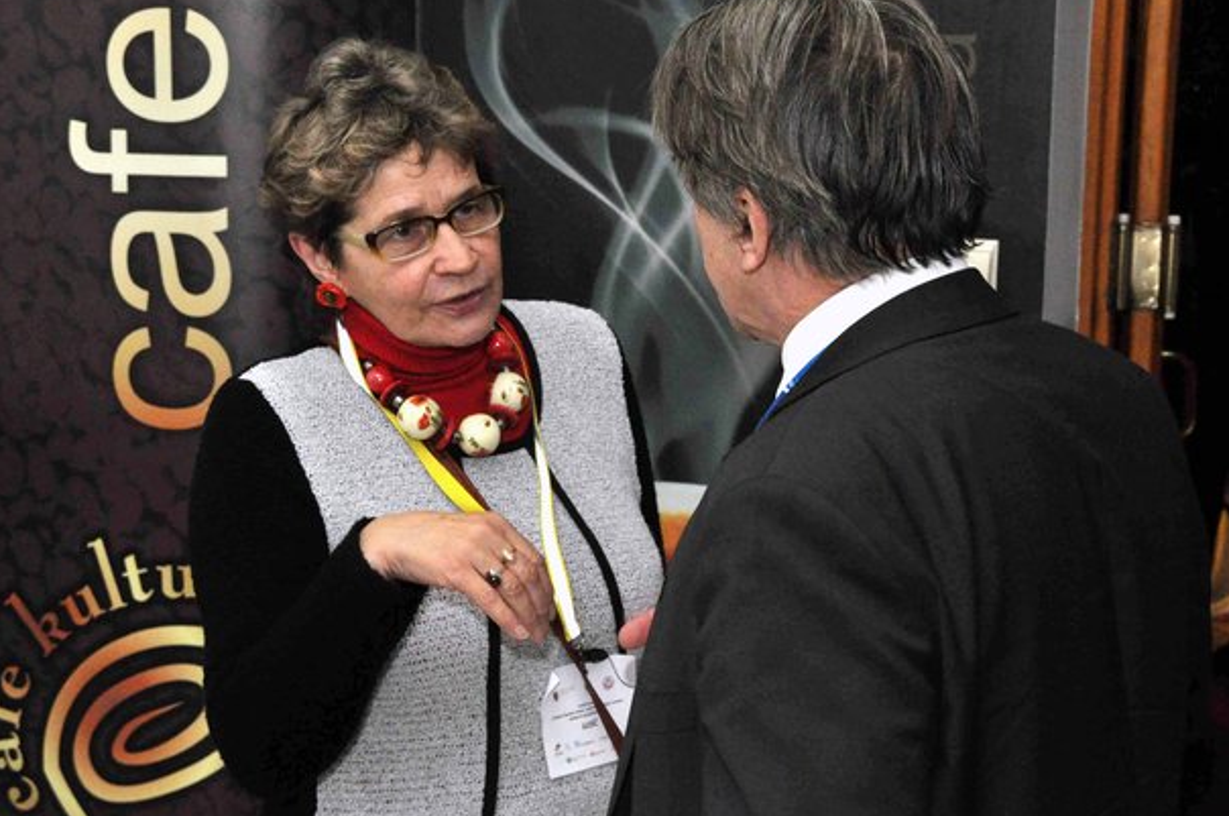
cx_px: 657
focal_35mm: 84
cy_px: 381
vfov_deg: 16.2
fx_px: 2864
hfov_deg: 24.2
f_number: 11
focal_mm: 52
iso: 1250
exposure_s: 1/60
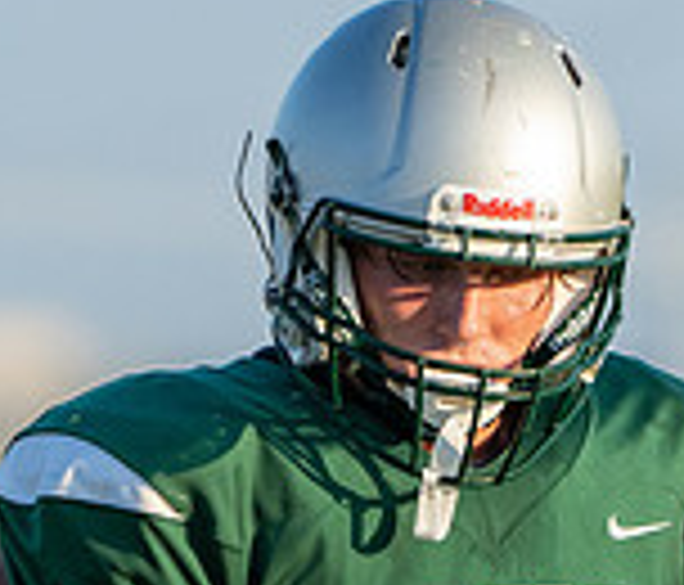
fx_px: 38211
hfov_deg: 1.0
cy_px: 717
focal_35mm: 1837
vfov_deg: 0.9
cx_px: 161
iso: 800
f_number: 5.6
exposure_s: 1/1250
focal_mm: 382
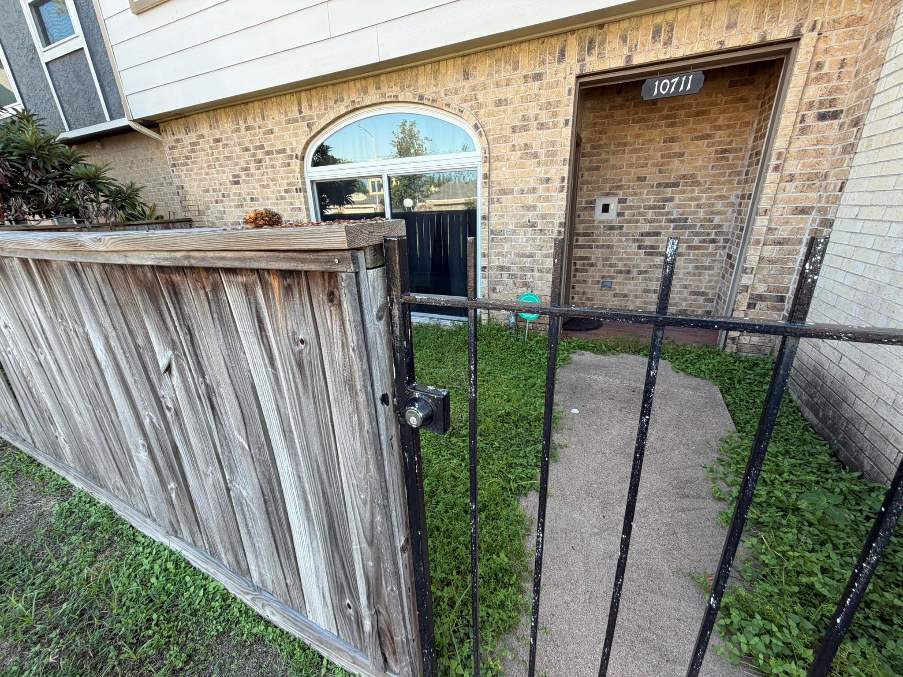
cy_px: 338
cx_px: 452
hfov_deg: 102.1
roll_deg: -0.3
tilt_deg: -19.7
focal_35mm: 14
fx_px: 365
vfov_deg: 85.7
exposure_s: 1/121
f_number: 2.2
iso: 50
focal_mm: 2.22
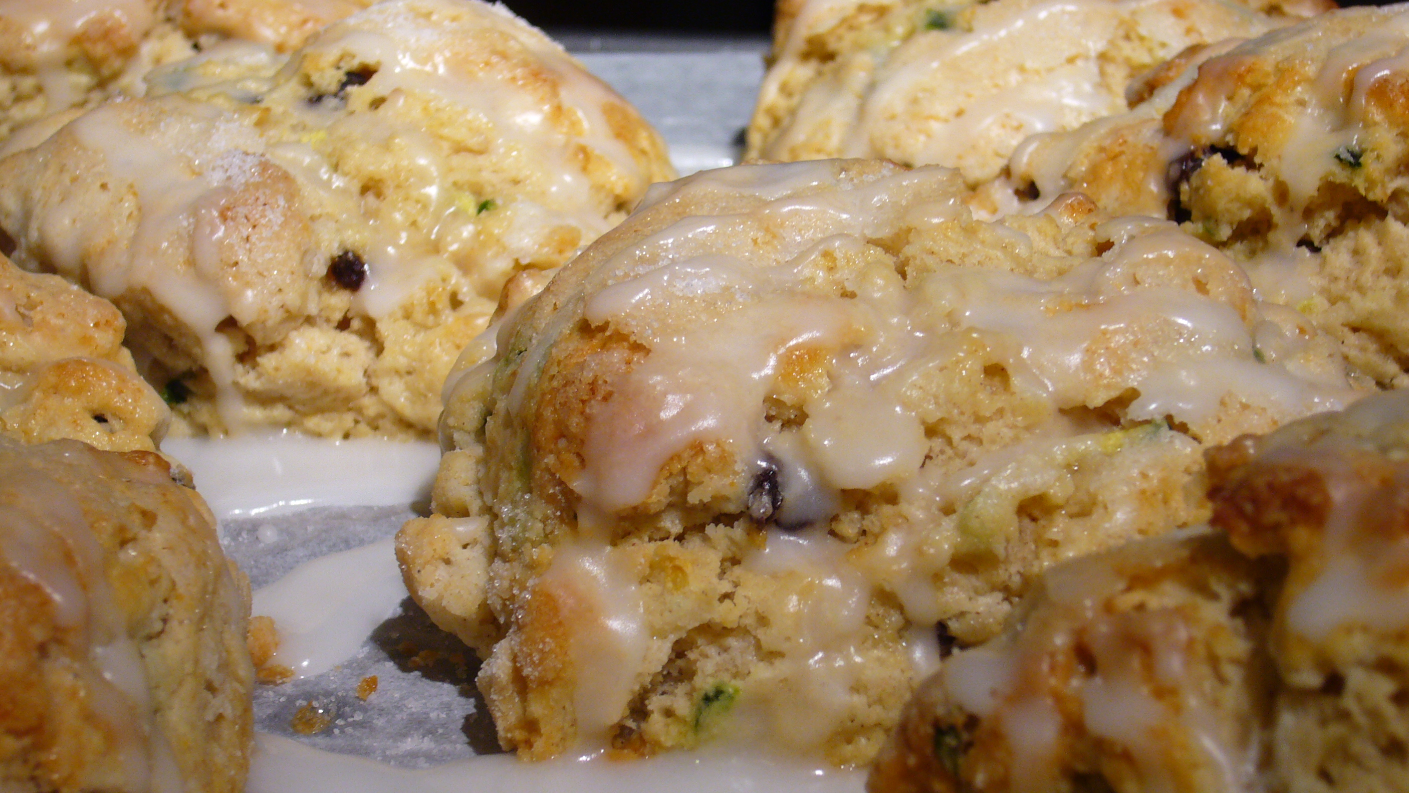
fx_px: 2690
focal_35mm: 72
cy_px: 470
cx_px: 705
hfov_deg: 29.4
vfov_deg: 16.8
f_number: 3.9
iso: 125
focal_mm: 10.9
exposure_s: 1/15
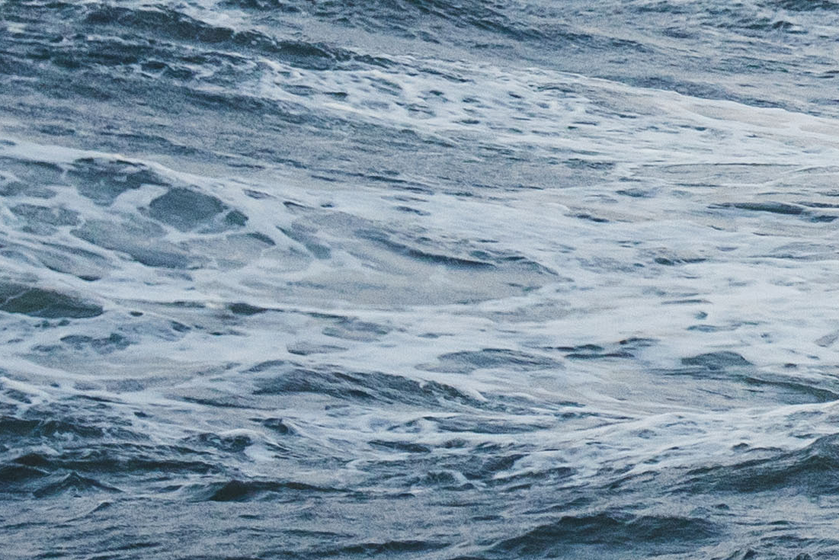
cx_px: 1802
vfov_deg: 3.3
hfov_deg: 4.9
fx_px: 9675
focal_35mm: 415
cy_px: -278
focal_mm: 78
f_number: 5
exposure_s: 1/160
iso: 400
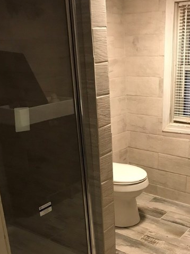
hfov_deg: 32.0
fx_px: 330
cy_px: 190
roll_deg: +1.3
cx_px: 121
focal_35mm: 45
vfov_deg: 40.9
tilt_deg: -23.3
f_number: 1.8
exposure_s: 1/13
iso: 100
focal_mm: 3.99
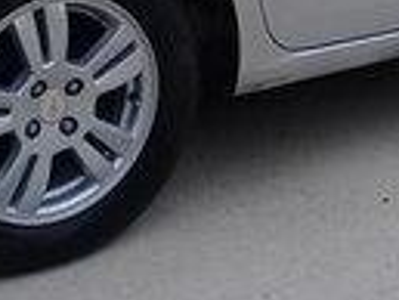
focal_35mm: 158
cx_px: 207
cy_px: -193
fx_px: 1823
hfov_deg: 12.5
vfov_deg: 9.1
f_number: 2.2
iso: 50
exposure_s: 1/873
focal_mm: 3.3
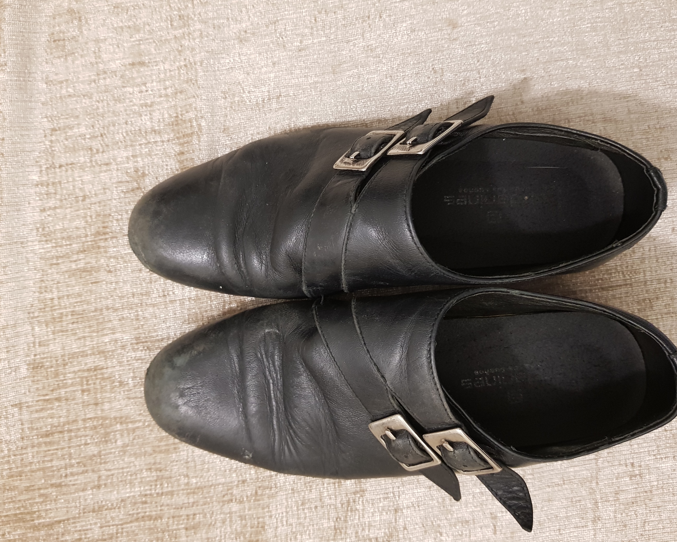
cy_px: 276
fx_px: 561
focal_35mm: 28
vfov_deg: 51.5
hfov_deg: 62.2
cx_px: 350
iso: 200
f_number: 1.7
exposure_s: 1/27
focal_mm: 4.2
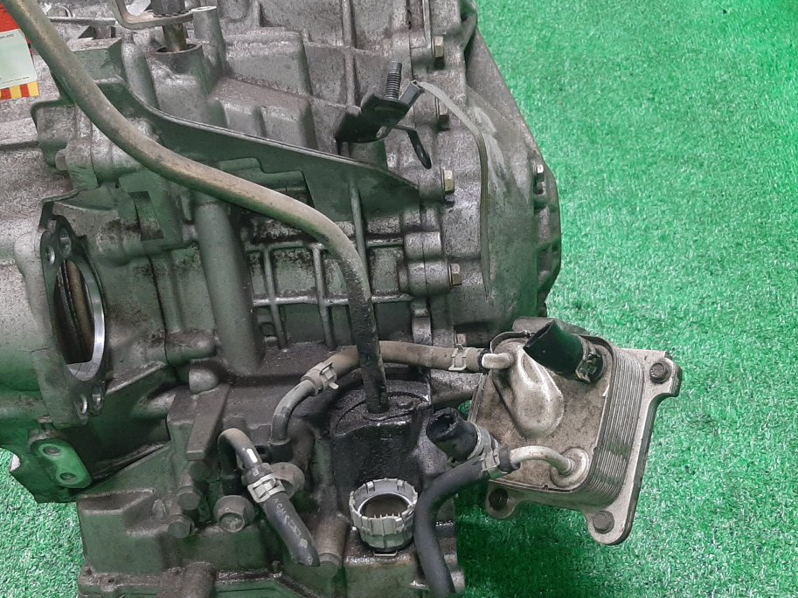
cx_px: 385
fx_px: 945
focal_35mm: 41
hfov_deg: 45.8
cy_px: 356
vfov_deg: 35.0
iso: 204
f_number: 1.7
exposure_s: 1/50
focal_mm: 3.93
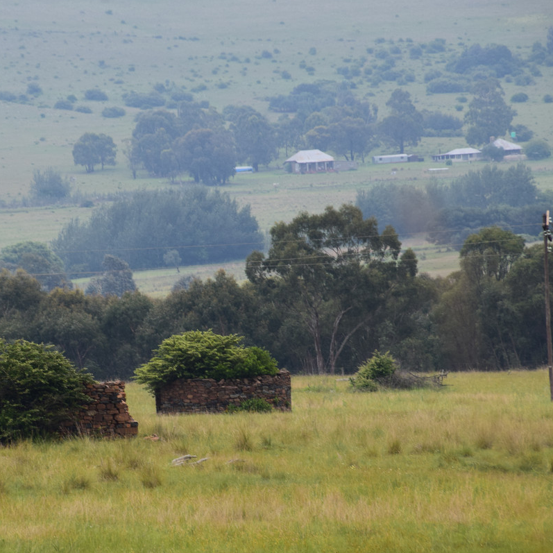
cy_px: 276
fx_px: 9362
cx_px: 180
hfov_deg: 3.4
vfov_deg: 3.4
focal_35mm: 518
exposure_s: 1/400
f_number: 11
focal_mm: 270
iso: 400
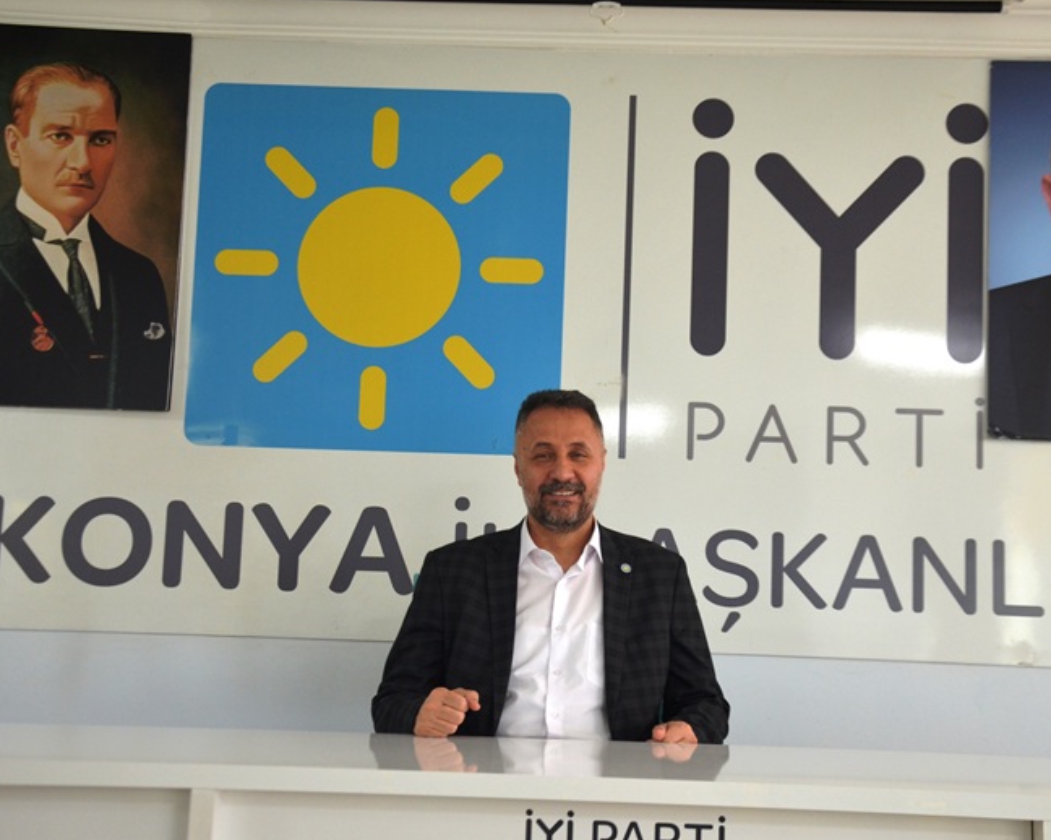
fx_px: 1617
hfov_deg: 36.0
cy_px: 422
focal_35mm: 52
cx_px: 555
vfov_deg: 29.1
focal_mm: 30
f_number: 4.2
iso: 640
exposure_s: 1/60
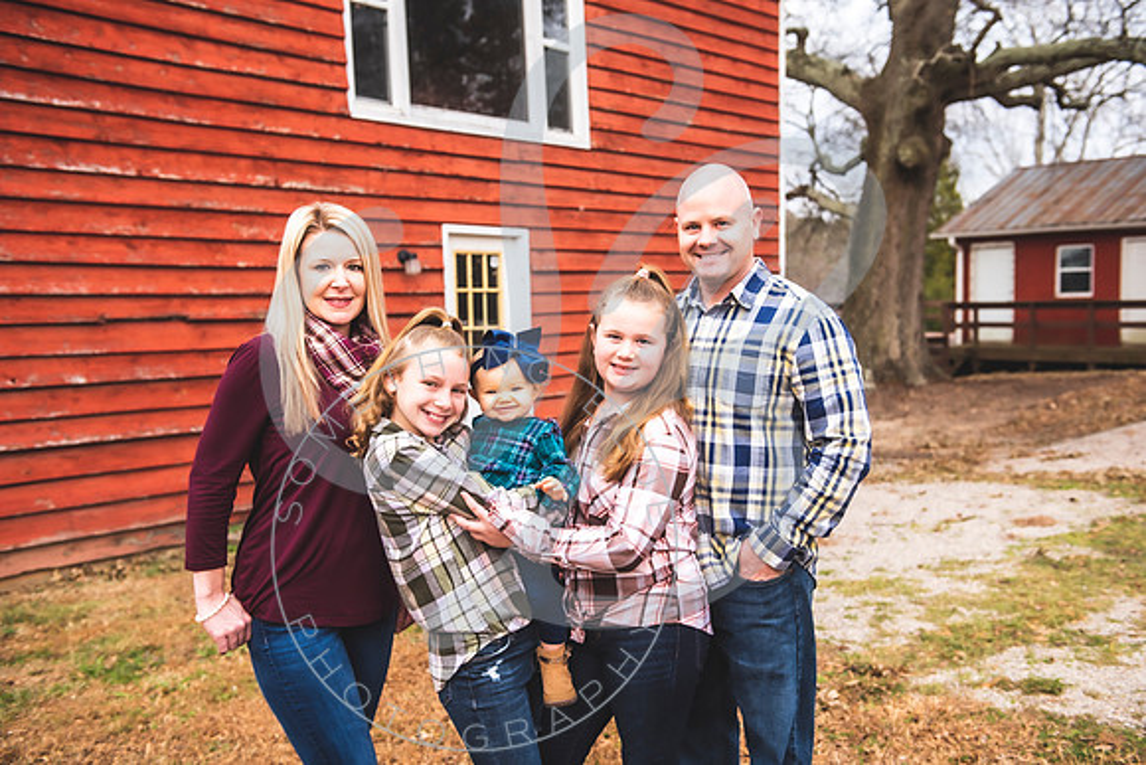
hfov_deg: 48.4
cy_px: 382
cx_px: 573
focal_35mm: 40
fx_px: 1274
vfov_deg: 33.4
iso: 200
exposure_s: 1/160
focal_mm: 40
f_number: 4
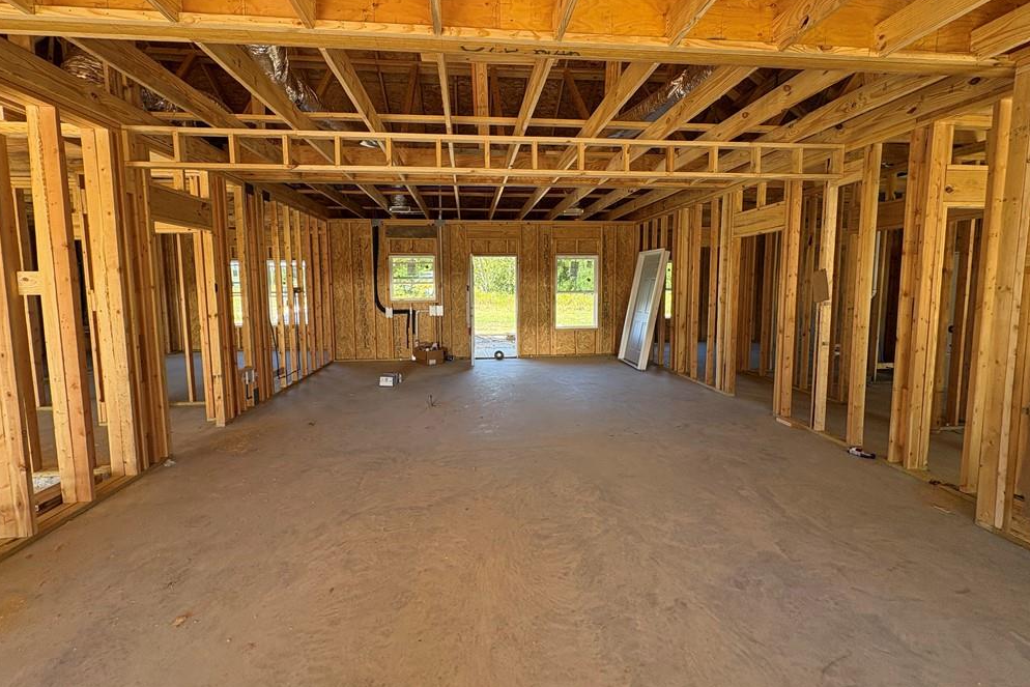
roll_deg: +0.8
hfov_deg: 100.4
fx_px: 429
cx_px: 508
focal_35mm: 15
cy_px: 318
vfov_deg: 77.2
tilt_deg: -2.7
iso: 100
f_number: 2.2
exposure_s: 1/127
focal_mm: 2.22
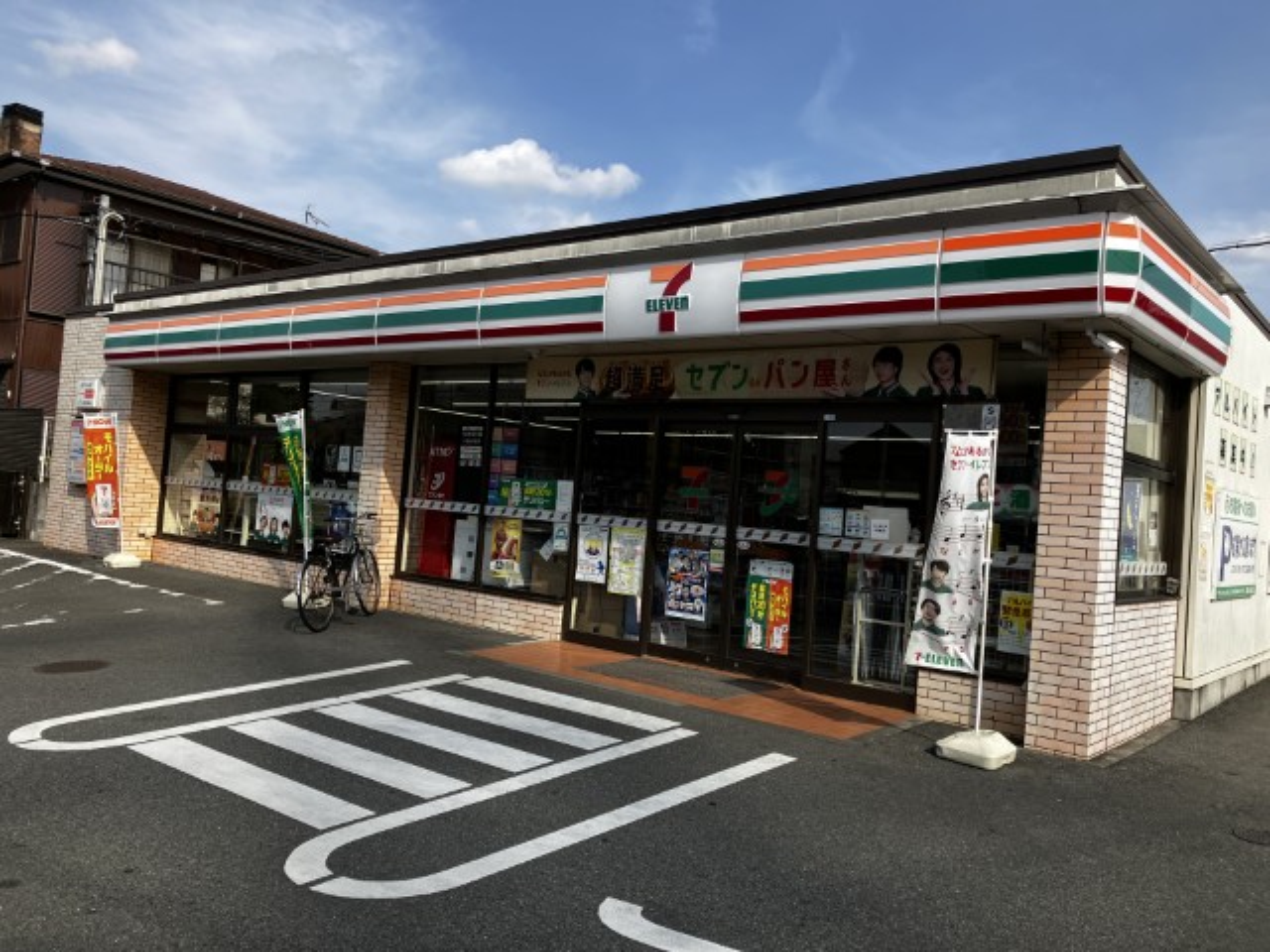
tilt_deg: +3.0
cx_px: 635
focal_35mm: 28
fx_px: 1027
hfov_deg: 63.4
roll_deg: -4.6
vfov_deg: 49.7
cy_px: 476
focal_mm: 3.99
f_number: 1.8
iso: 32
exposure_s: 1/1799
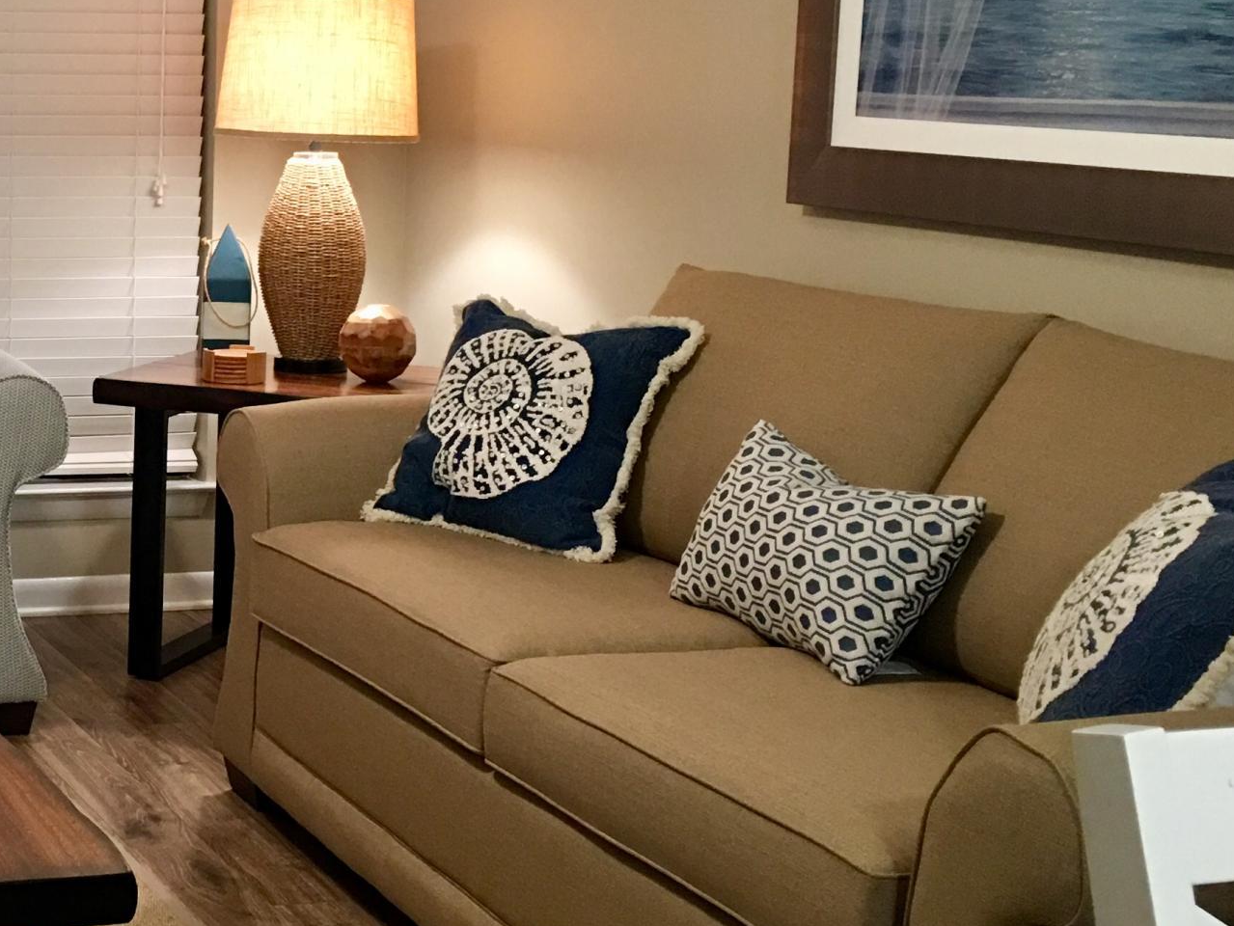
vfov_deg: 21.6
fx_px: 2425
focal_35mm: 68
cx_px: -84
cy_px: 369
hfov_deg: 26.5
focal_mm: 4.15
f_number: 2.2
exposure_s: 1/10
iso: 80
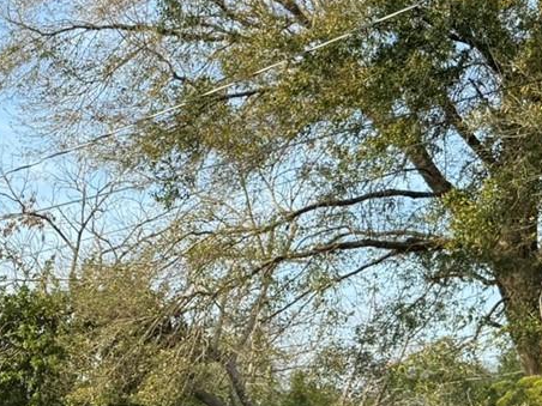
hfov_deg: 22.1
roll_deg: -0.7
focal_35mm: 85
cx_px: -17
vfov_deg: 16.5
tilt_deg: -3.6
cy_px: 517
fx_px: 1331
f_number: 1.78
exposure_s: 1/1361
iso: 80
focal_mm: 6.76
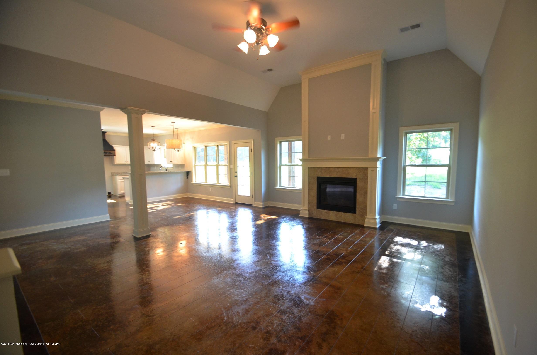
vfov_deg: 77.1
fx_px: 223
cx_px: 268
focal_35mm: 15
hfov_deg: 100.5
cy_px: 178
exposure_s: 1/60
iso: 720
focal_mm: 10
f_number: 4
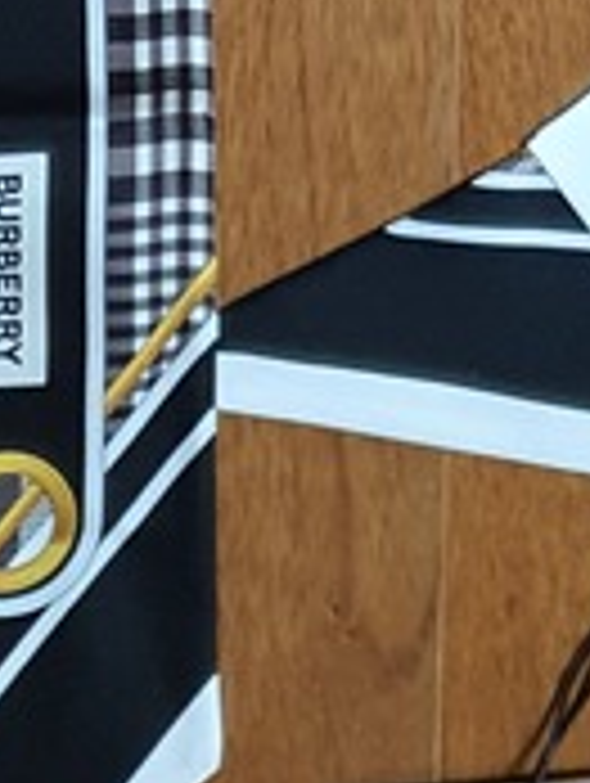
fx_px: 3605
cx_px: 396
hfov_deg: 9.4
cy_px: -799
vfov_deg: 11.2
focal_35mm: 159
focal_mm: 4.3
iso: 200
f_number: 1.5
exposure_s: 1/40
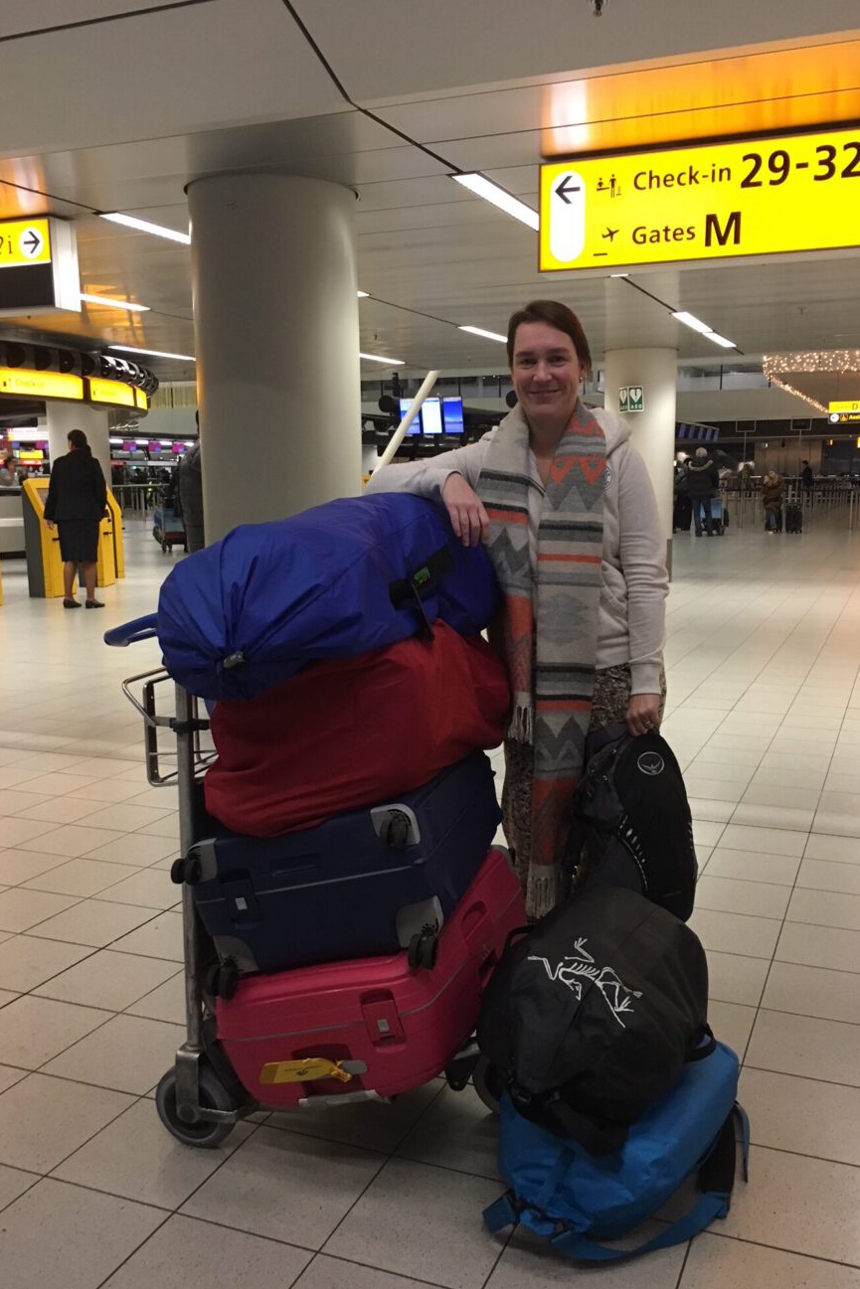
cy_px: 657
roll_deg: +1.4
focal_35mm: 31
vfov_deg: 60.3
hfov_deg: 42.3
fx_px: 1110
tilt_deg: -9.4
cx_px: 455
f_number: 2.2
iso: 160
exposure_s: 1/33
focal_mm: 4.15
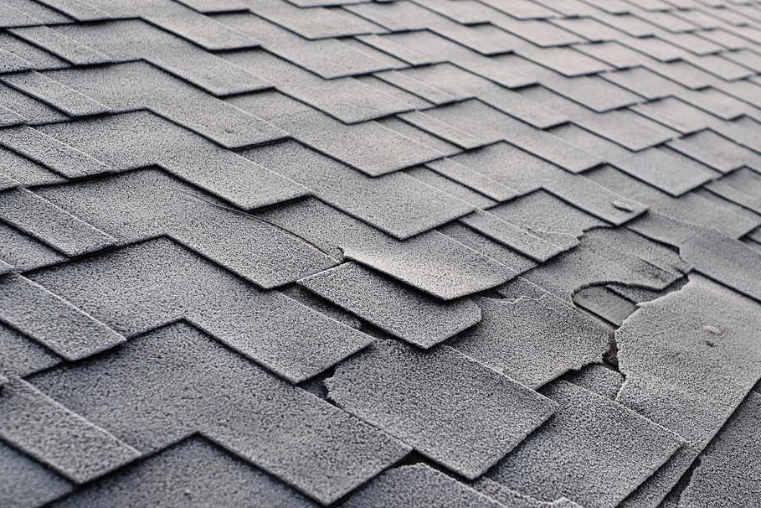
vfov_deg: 19.4
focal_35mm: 70
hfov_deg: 28.8
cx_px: 426
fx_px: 1480
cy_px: 320
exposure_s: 1/85
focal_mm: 35
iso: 200
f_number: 4
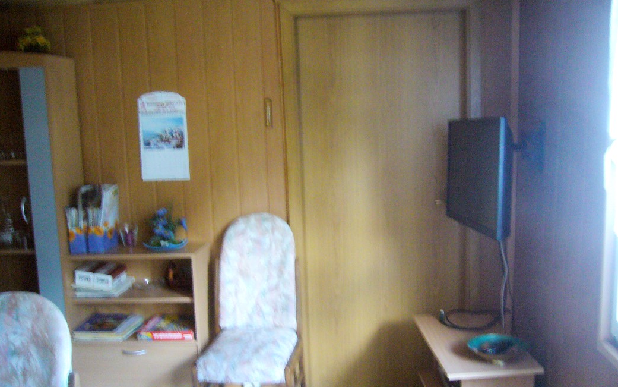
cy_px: 205
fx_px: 640
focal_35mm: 38
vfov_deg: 33.6
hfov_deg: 51.5
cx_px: 316
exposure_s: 1/8
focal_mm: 5.8
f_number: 2.8
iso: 200
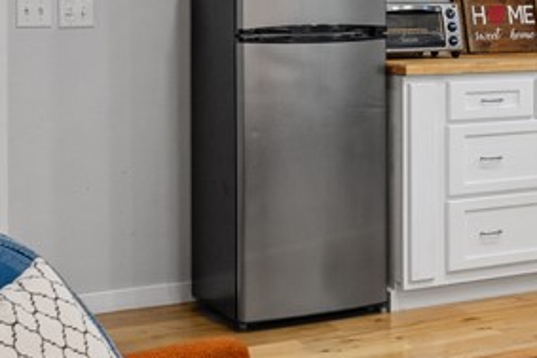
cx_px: 573
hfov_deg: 21.2
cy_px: 47
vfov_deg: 14.7
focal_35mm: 92
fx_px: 1373
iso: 640
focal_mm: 24
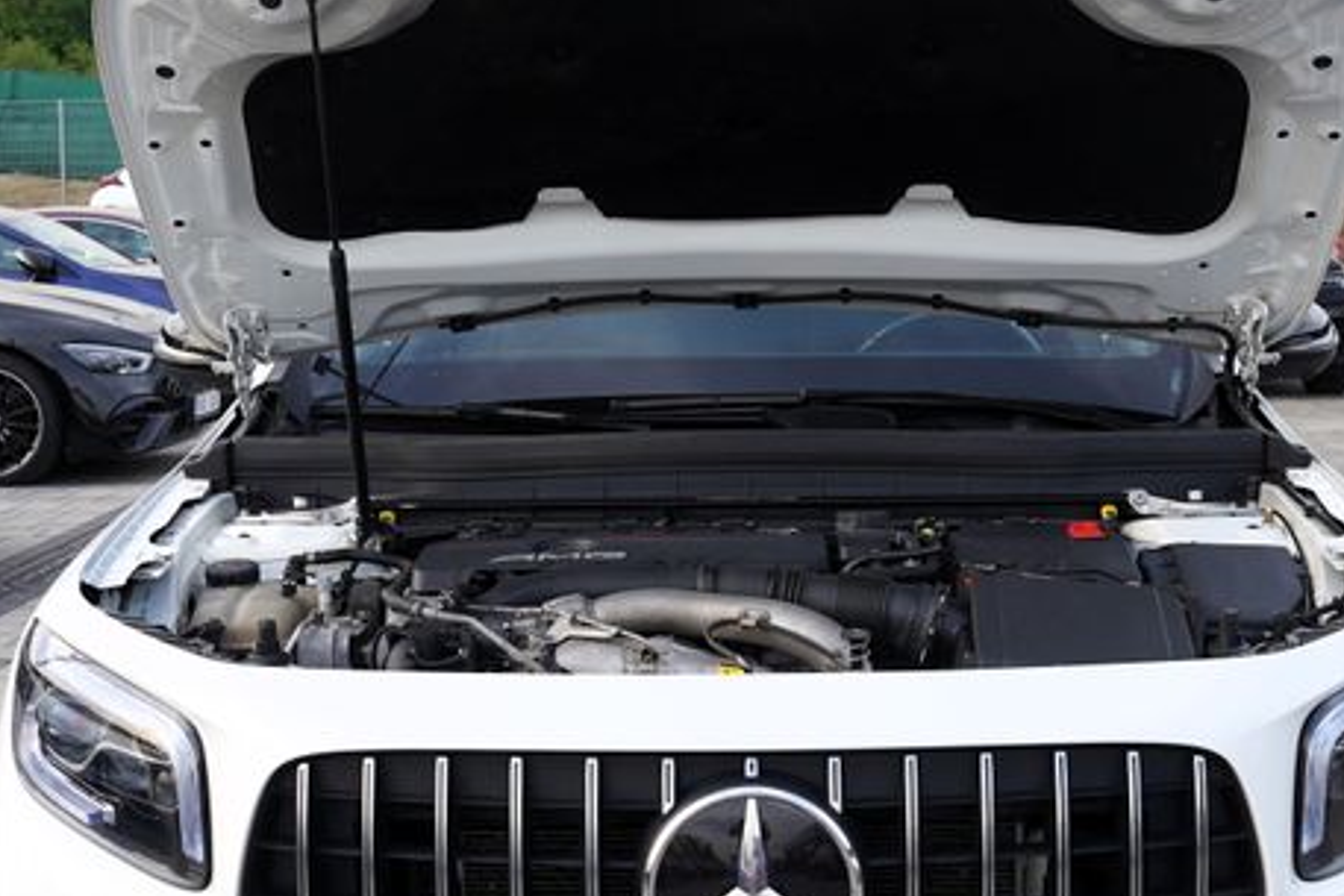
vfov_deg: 24.1
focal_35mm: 56
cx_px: 744
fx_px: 2091
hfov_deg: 35.6
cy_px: 557
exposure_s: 1/160
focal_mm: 25
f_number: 6.3
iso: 100
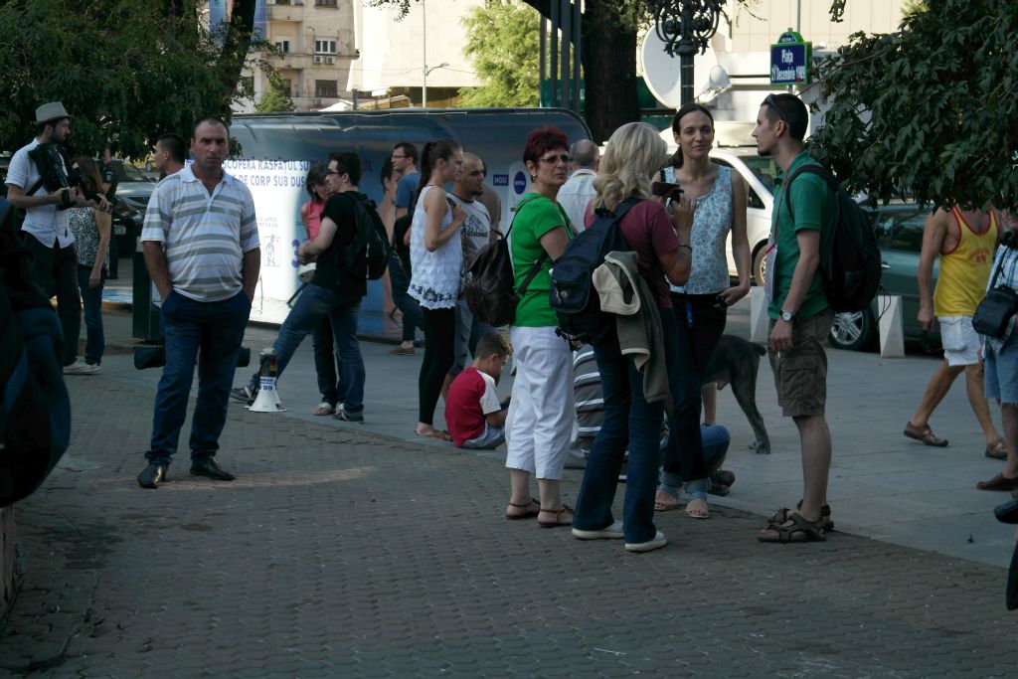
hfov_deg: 26.3
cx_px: 509
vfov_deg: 17.7
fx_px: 2178
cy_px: 340
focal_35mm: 77
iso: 200
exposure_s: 1/250
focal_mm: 50
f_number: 5.6
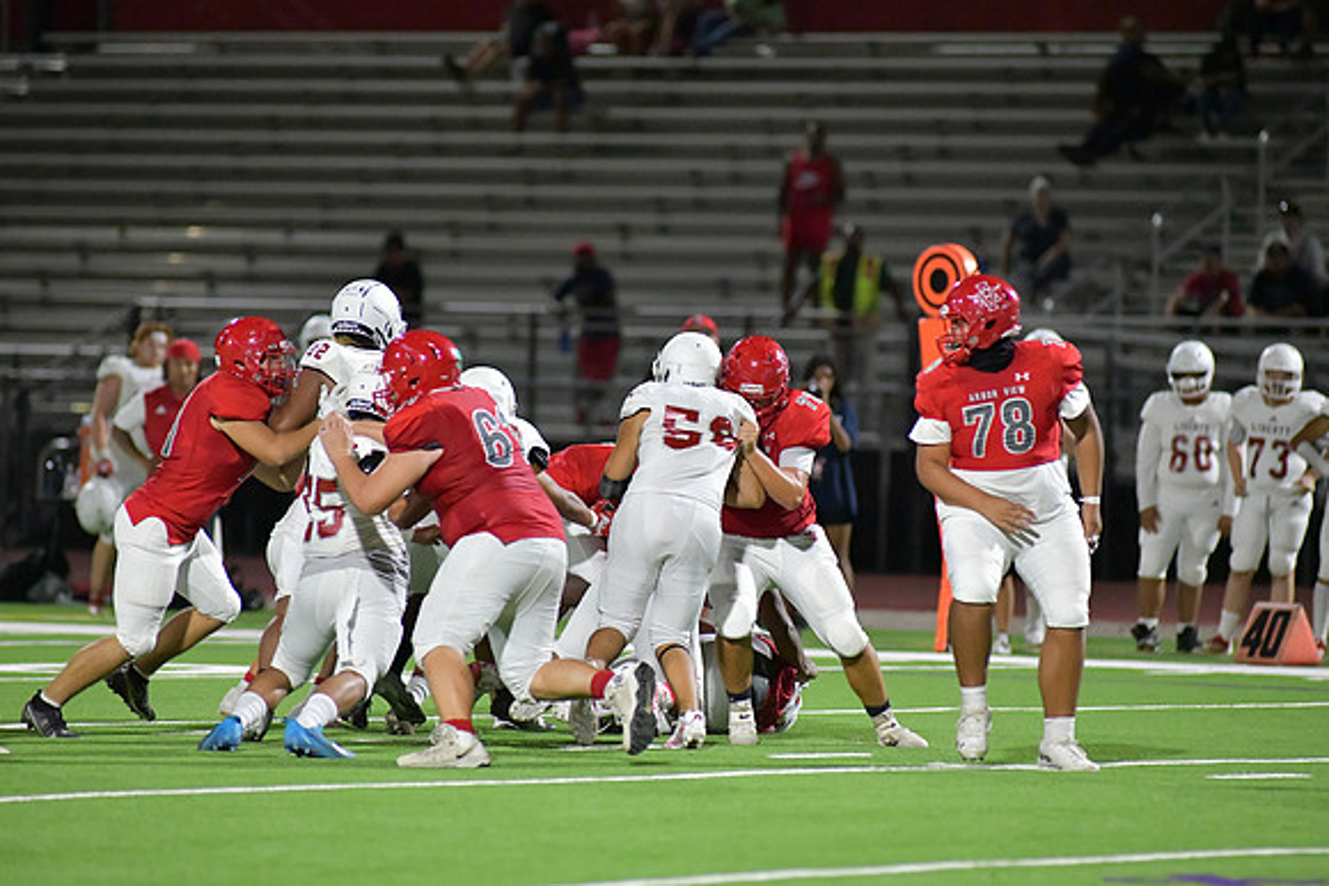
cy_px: 443
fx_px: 11077
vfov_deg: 4.6
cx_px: 664
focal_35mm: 300
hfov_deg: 6.9
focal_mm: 300
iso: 9000
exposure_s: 1/1250
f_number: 4
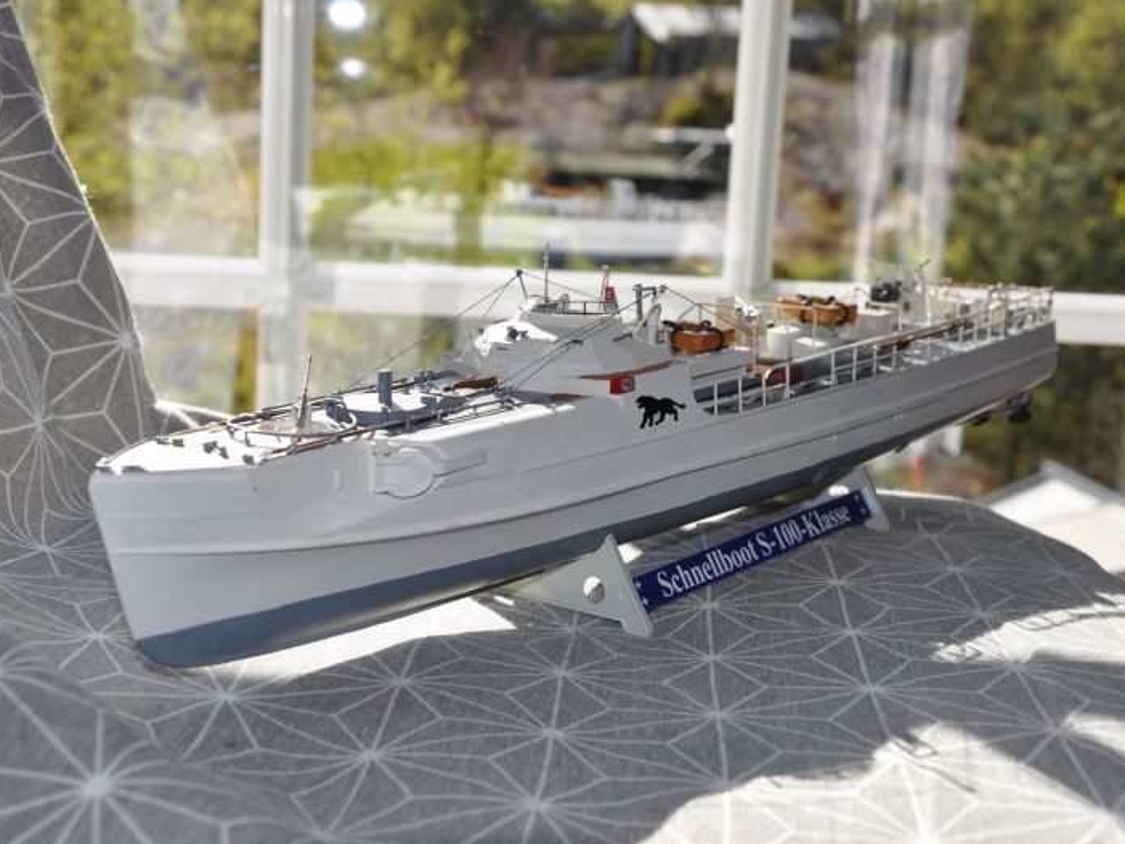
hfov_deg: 33.5
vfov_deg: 25.4
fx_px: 1871
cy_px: 421
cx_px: 555
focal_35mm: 58
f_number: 9
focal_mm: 35
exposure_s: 1/200
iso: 200
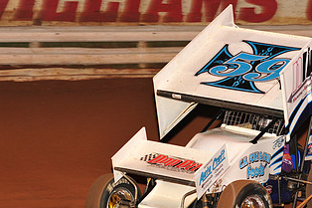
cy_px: 114
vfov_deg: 6.2
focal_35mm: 222
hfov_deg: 9.3
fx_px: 1923
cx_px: 203
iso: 1000
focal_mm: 120
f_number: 6.3
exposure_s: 1/320
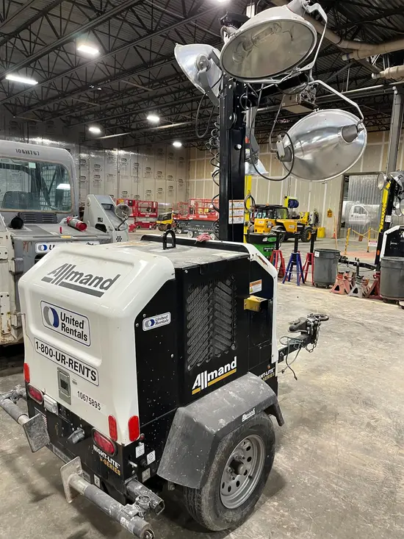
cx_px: 202
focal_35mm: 26
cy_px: 270
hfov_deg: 53.1
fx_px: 404
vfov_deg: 67.3
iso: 250
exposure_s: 1/60
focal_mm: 5.1
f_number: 1.6
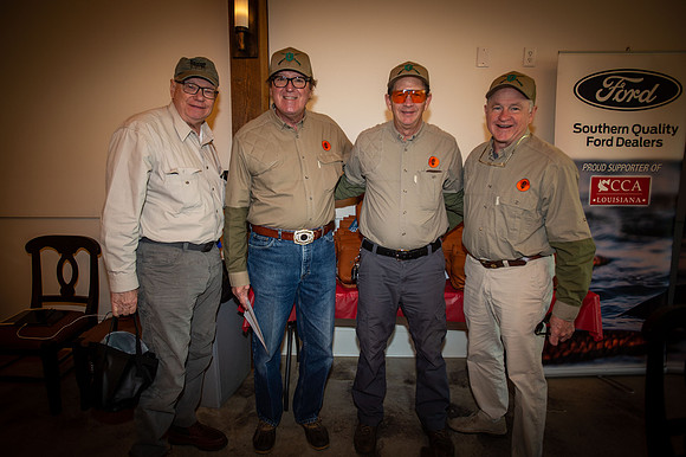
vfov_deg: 61.9
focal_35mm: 20
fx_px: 381
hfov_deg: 84.0
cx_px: 343
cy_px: 228
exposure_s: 1/125
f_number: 3.5
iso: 640
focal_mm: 20
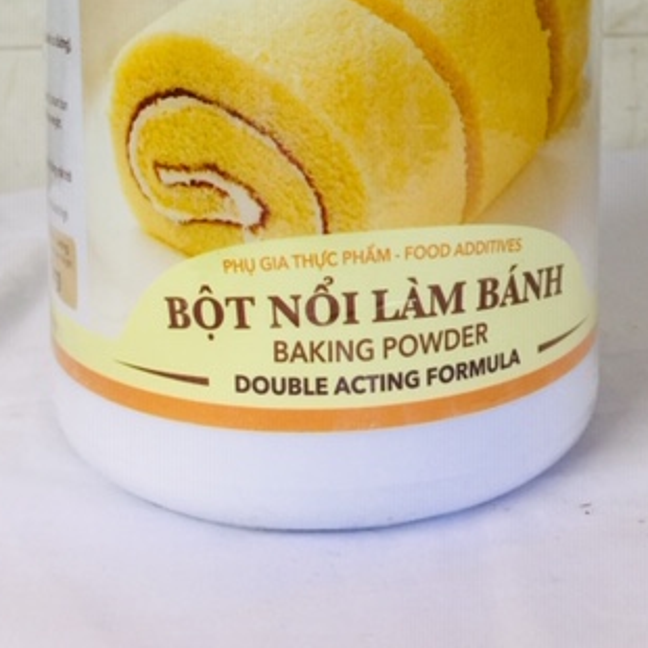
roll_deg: +0.9
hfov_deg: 32.2
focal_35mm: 53
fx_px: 1122
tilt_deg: -9.5
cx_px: 337
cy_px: -4
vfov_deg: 29.9
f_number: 2.2
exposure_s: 1/17
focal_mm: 4.15
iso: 40
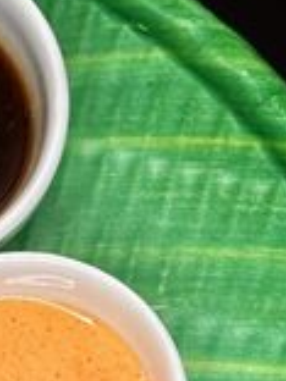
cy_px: 547
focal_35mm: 246
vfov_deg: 7.9
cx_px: -222
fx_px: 2710
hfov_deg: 5.9
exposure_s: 1/60
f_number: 1.78
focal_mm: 6.86
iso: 160
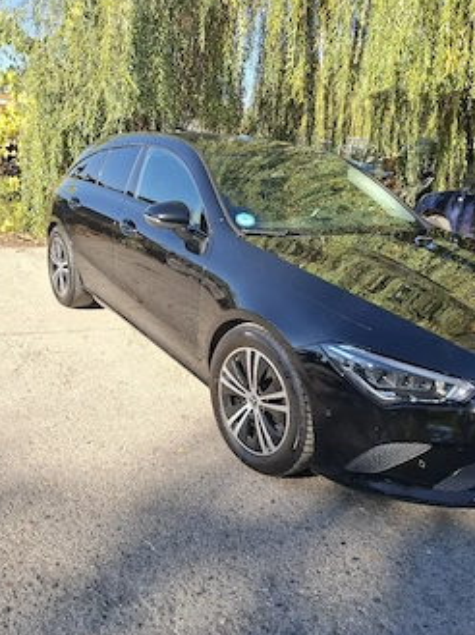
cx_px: 241
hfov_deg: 49.7
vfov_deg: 63.5
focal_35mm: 28
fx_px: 513
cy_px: 330
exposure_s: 1/909
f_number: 1.8
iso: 50
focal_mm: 5.54
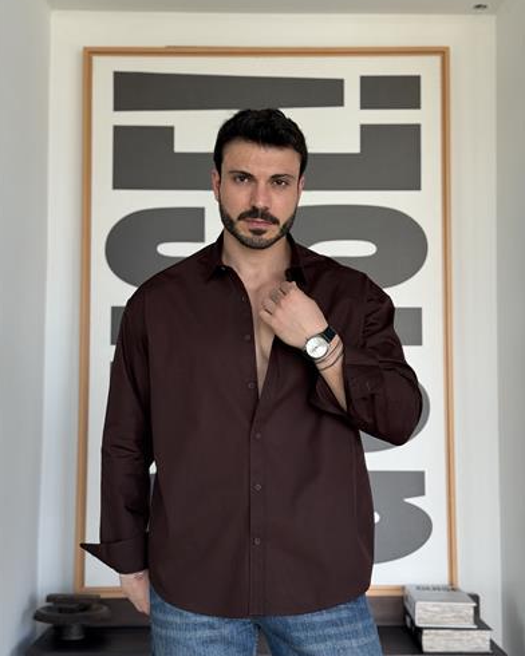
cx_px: 261
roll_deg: -0.4
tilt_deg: +4.2
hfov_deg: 29.7
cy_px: 317
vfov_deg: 36.7
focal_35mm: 51
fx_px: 991
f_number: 1.78
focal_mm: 6.76
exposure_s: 1/231
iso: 100
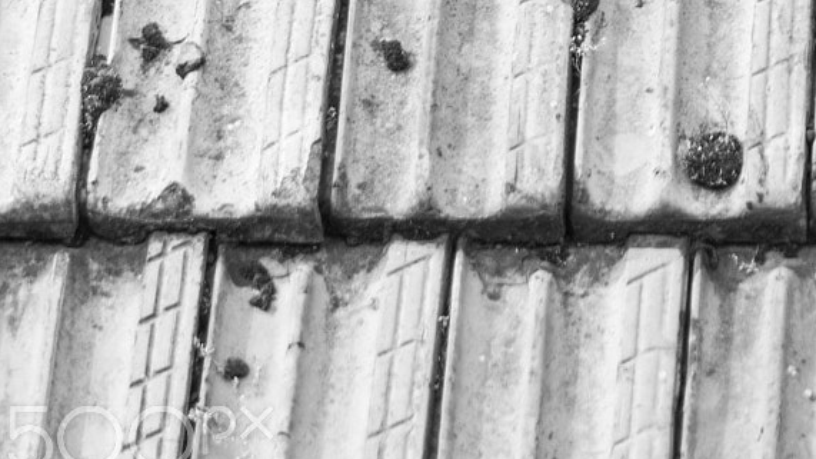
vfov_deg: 3.0
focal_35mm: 396
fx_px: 8567
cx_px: 680
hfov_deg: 5.4
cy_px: -518
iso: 100
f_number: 4.5
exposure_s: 1/200
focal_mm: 90
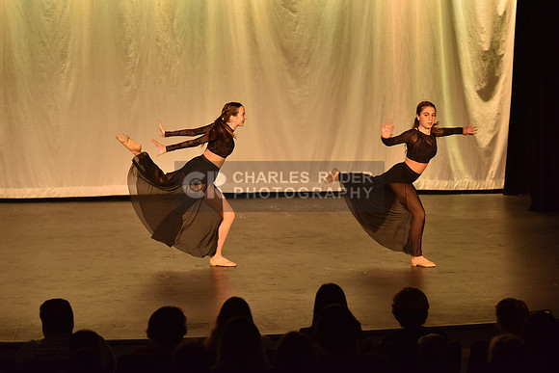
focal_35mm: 125
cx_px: 280
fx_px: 1941
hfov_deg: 16.4
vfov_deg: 11.0
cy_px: 186
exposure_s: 1/250
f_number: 4.5
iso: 2000
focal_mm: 125
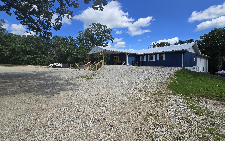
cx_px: 112
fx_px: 86
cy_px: 68
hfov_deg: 105.3
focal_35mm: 14
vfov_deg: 78.6
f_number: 2.2
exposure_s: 1/2240
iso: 50
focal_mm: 2.2
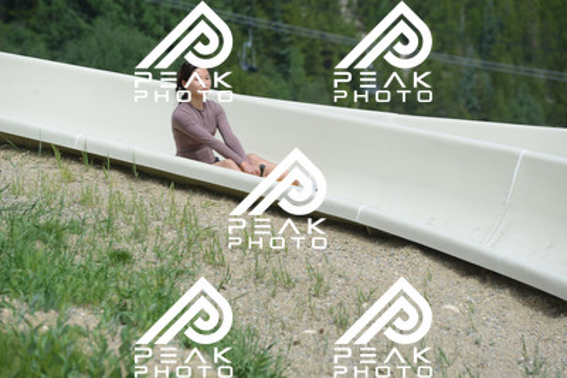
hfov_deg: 10.5
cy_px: 189
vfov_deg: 7.0
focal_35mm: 195
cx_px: 284
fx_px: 3072
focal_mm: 195
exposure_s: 1/640
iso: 320
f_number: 6.3
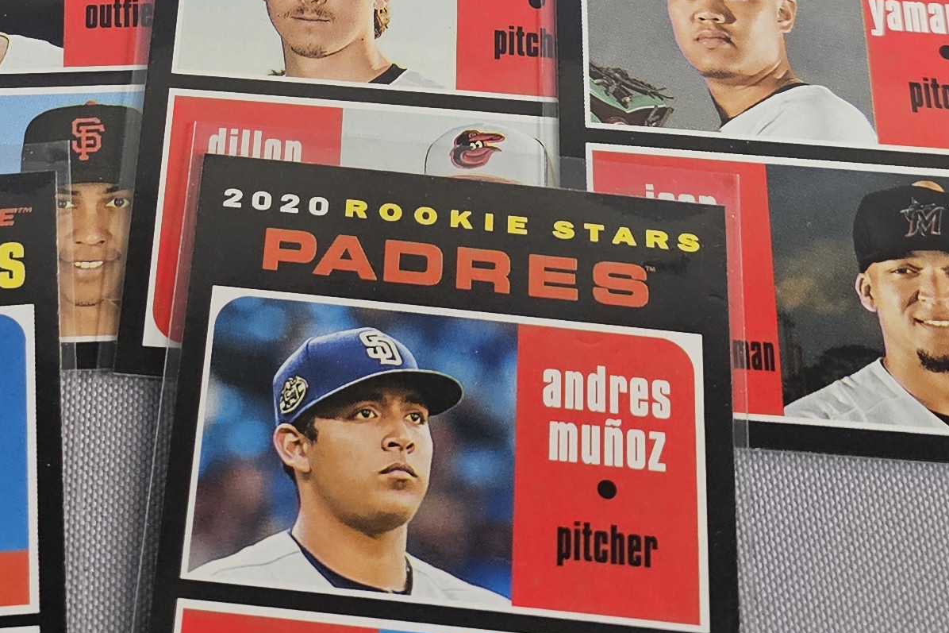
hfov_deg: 25.0
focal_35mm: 80
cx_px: 216
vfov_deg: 16.0
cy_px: -226
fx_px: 2108
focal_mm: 6.3
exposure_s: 1/120
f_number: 1.7
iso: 250
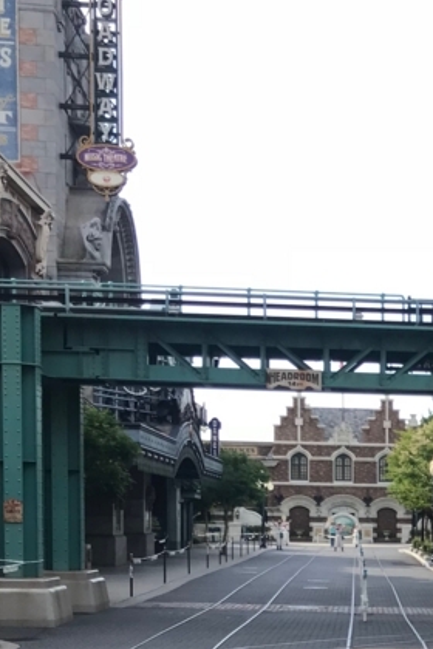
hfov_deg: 18.3
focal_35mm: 71
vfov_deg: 27.2
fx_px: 1281
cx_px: 501
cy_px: 615
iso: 20
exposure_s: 1/847
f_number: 1.8
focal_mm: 3.99
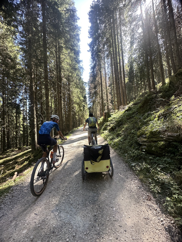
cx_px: 91
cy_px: 121
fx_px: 98
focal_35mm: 14
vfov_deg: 102.1
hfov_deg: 85.7
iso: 40
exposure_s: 1/101
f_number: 2.2
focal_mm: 2.22
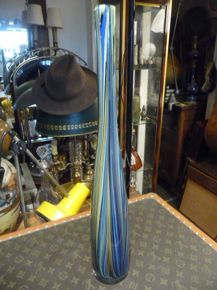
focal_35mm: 28
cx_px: 108
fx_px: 234
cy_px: 145
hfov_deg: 49.7
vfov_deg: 63.4
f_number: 3.3
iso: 800
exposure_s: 1/20
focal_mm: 4.7
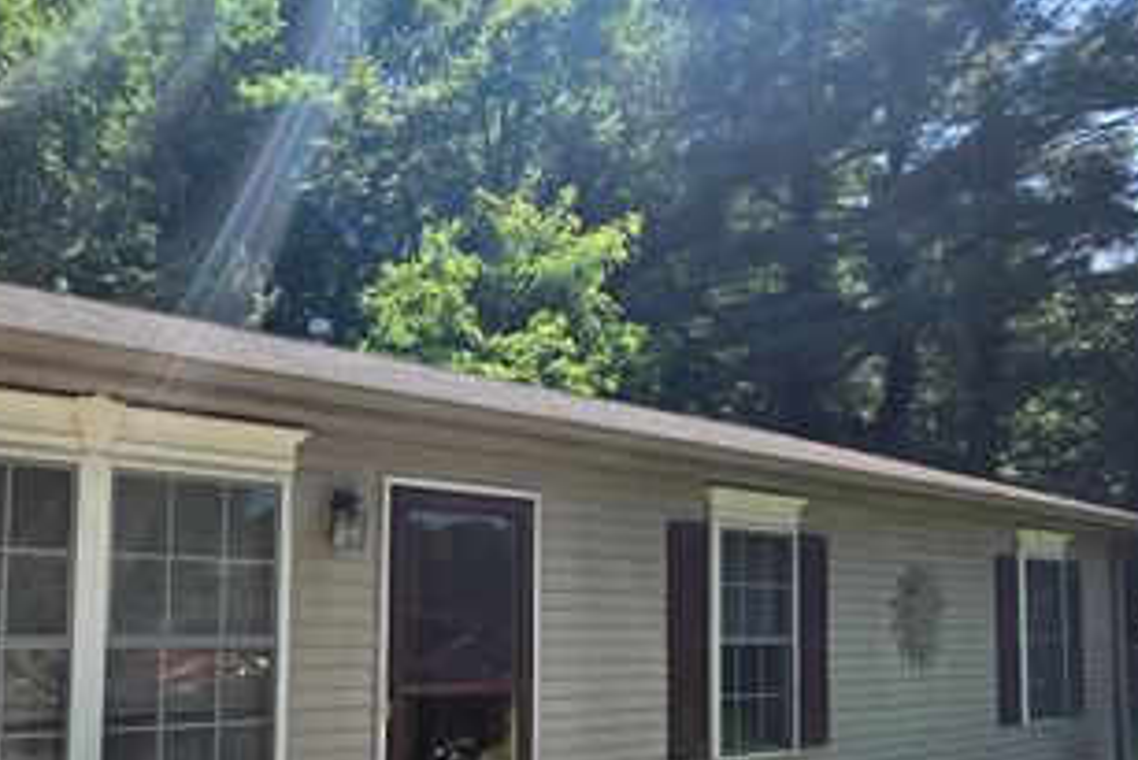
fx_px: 696
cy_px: 573
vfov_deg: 54.5
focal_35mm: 22
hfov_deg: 74.0
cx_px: 311
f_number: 2.2
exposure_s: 1/740
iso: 50
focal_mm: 2.2
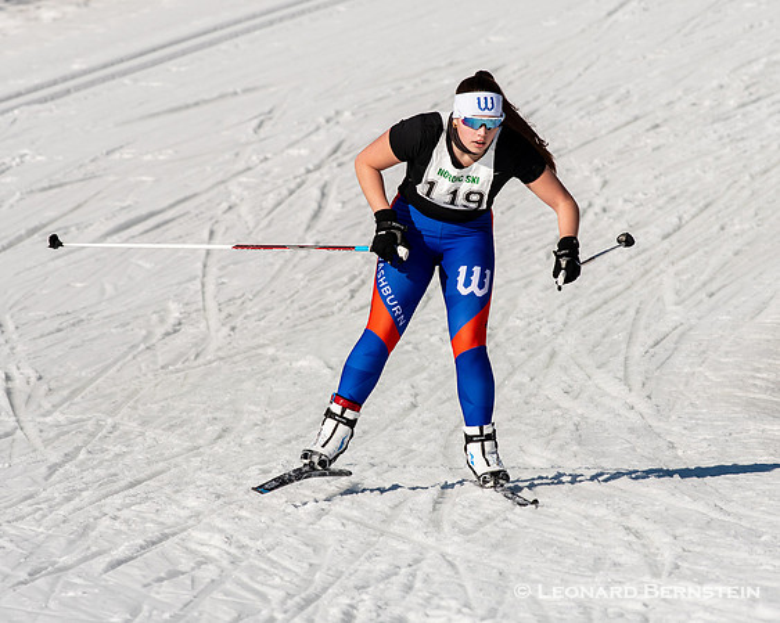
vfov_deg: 3.0
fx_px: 11745
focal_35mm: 509
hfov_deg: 3.8
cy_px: 313
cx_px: 388
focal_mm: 300
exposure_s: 1/2000
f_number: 8
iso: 400
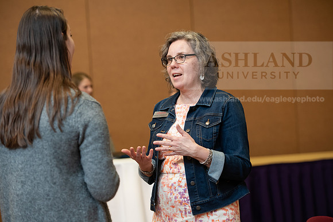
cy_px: 111
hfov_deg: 19.5
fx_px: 971
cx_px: 166
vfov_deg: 13.0
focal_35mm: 105
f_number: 3.5
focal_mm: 105
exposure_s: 1/200
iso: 1600
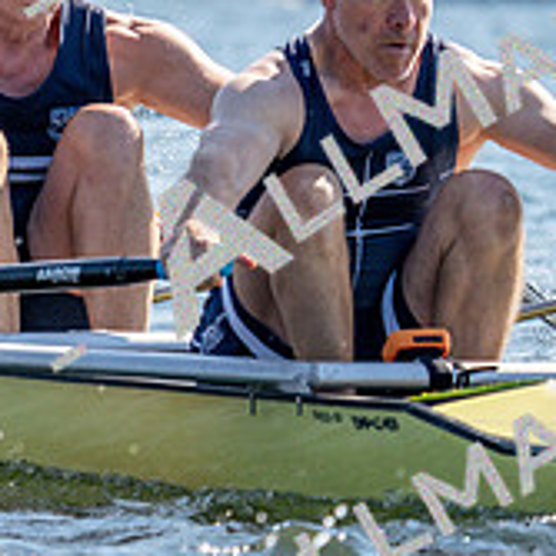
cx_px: -127
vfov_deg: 1.9
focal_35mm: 932
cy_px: 22
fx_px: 16936
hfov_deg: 1.9
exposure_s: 1/1600
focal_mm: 315
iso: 400
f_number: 6.3
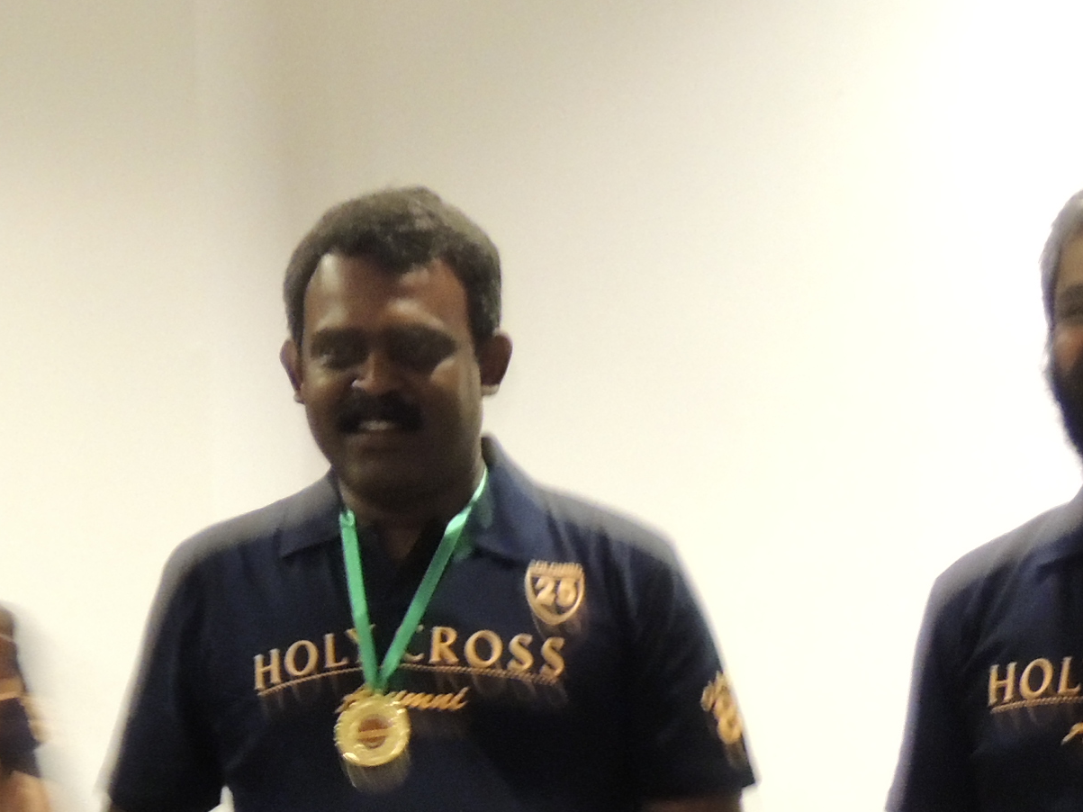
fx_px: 5944
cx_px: -291
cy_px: 663
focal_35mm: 190
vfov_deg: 7.8
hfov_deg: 10.2
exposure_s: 1/5
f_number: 3.9
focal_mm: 12.4
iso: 800
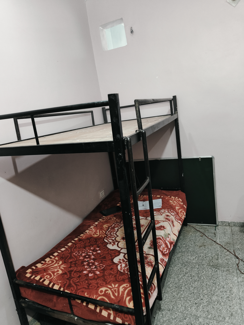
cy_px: 162
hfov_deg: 56.8
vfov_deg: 71.6
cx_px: 122
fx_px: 226
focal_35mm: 24
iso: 500
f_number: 1.8
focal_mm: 5.59
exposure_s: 1/25
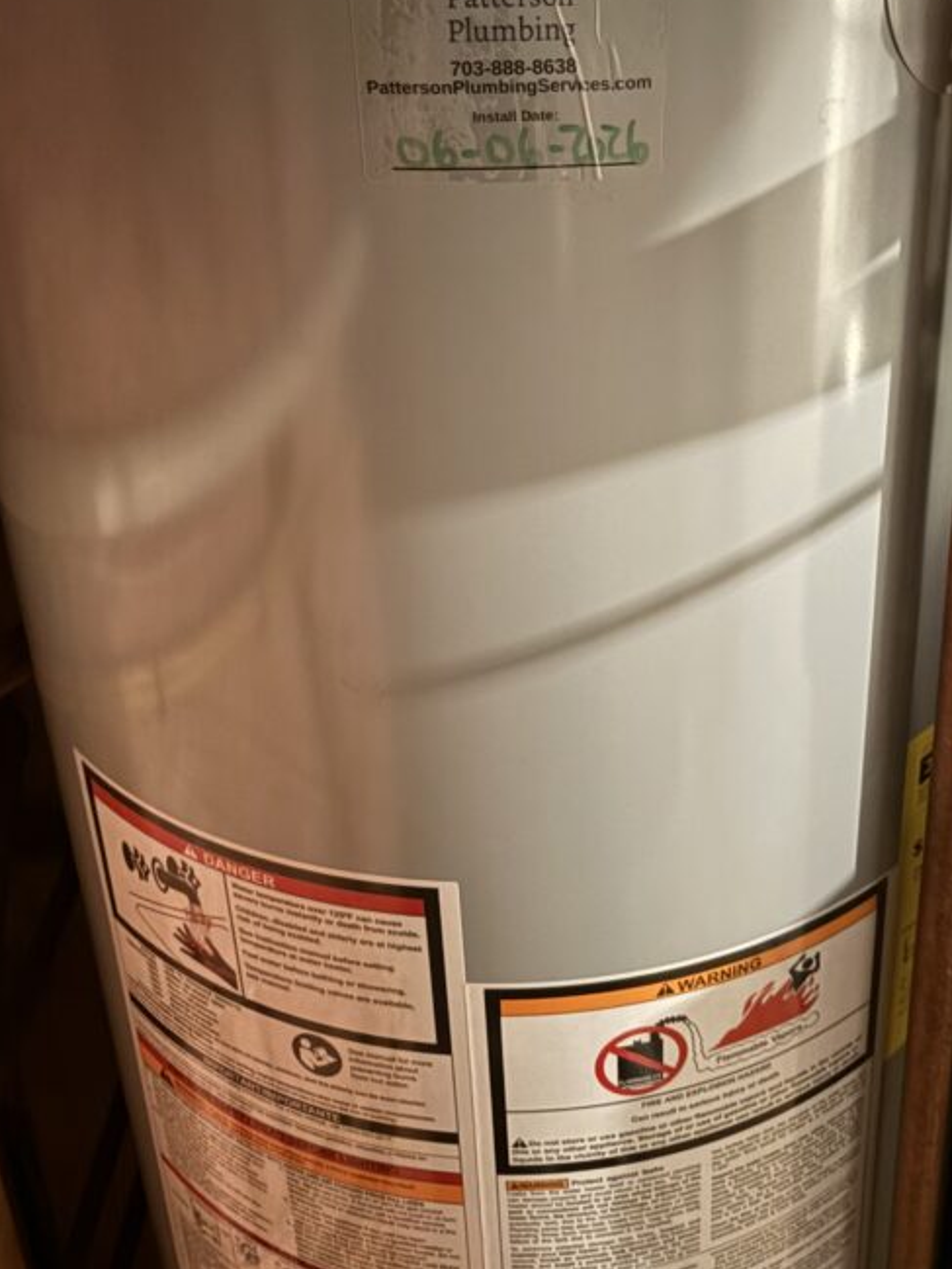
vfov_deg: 45.0
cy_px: 409
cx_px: 610
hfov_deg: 34.9
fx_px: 1503
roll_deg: +0.9
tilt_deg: -24.0
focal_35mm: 41
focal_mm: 5.96
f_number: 1.6
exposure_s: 1/9
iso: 800
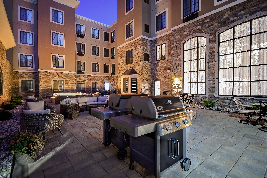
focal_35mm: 17
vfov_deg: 69.7
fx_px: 128
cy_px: 89
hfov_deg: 92.4
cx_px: 134
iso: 250
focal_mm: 11.5
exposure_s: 5
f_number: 7.1
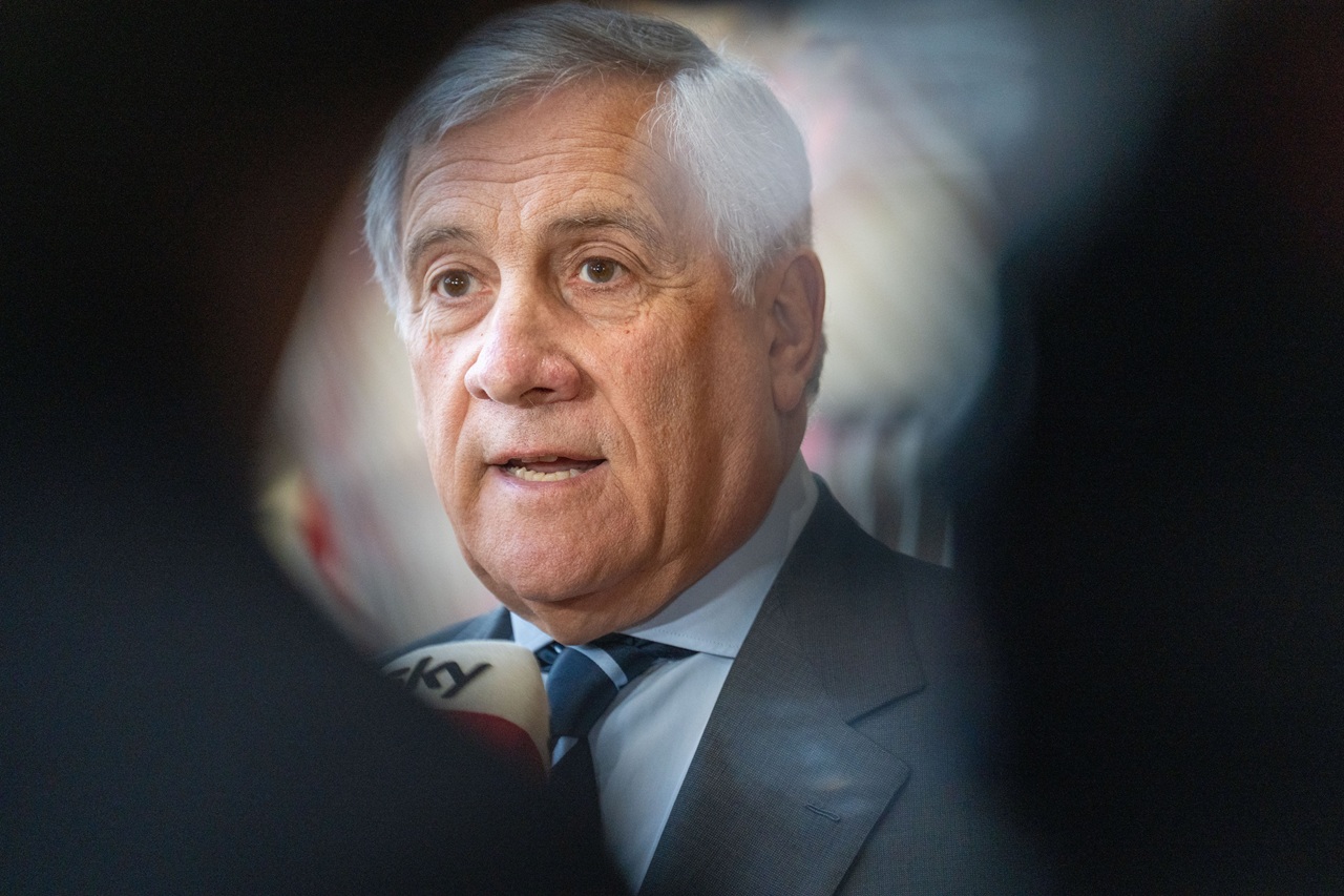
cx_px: 672
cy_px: 448
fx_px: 7465
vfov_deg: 6.9
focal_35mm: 200
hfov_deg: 10.3
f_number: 2.8
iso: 3200
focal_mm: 200
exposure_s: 1/640
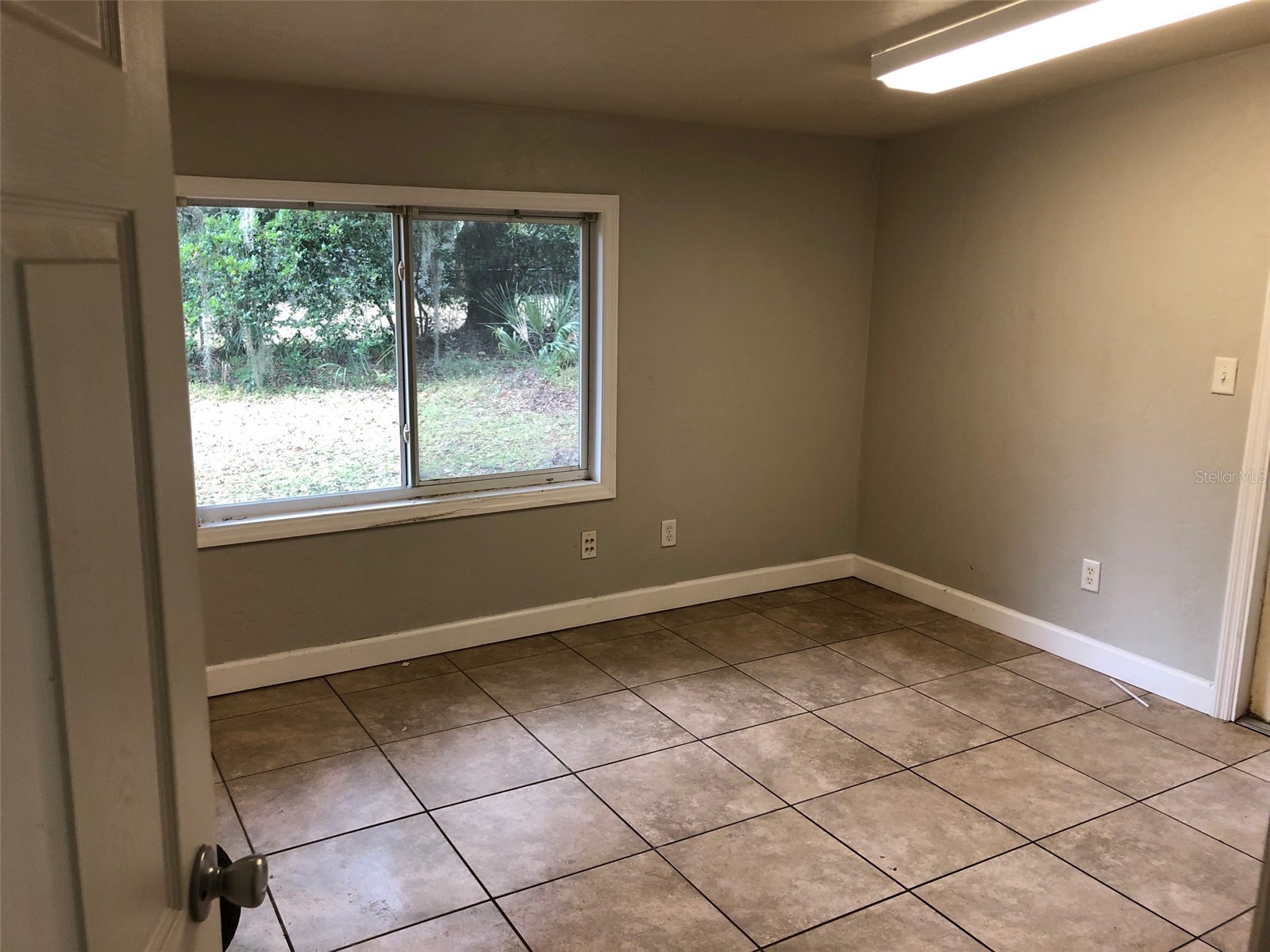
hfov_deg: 63.4
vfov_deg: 49.7
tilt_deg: -12.6
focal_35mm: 28
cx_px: 635
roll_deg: -0.5
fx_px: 1027
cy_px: 476
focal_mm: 3.99
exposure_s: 1/30
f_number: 1.8
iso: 40
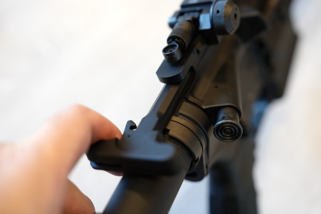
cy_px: 107
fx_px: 499
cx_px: 160
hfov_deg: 35.6
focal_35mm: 56
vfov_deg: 24.2
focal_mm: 56
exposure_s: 1/6
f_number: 2.8
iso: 200
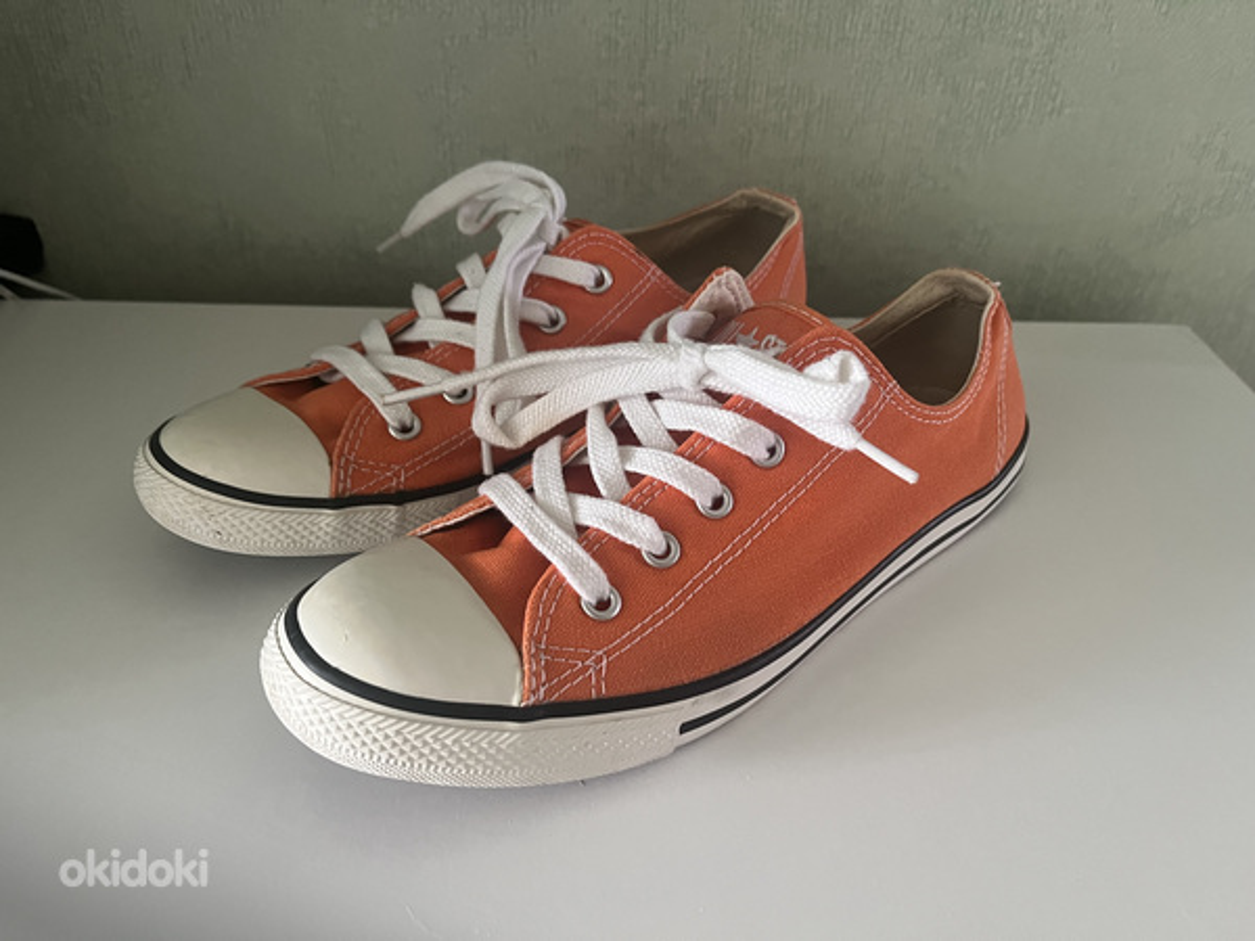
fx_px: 943
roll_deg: -1.4
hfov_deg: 67.3
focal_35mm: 26
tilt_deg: -36.4
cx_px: 628
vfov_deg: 53.1
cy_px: 470
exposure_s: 1/60
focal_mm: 5.1
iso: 500
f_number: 1.6
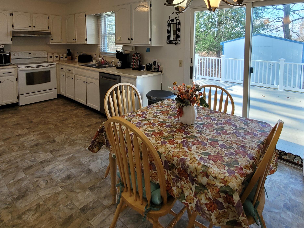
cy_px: 50
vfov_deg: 59.2
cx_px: 163
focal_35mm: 21
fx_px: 184
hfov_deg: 78.9
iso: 80
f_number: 2.2
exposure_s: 1/120
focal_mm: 1.74
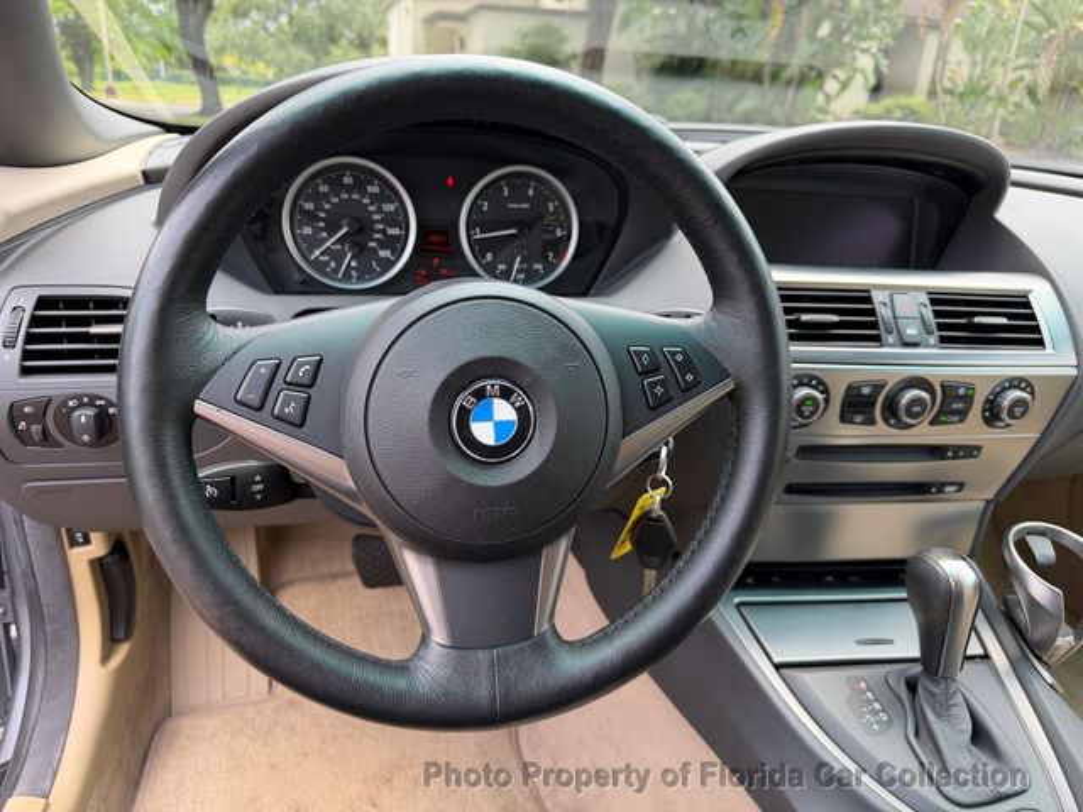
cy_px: 406
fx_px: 751
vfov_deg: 56.8
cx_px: 542
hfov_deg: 71.6
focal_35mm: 24
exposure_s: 1/232
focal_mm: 6.76
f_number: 1.78
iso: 80
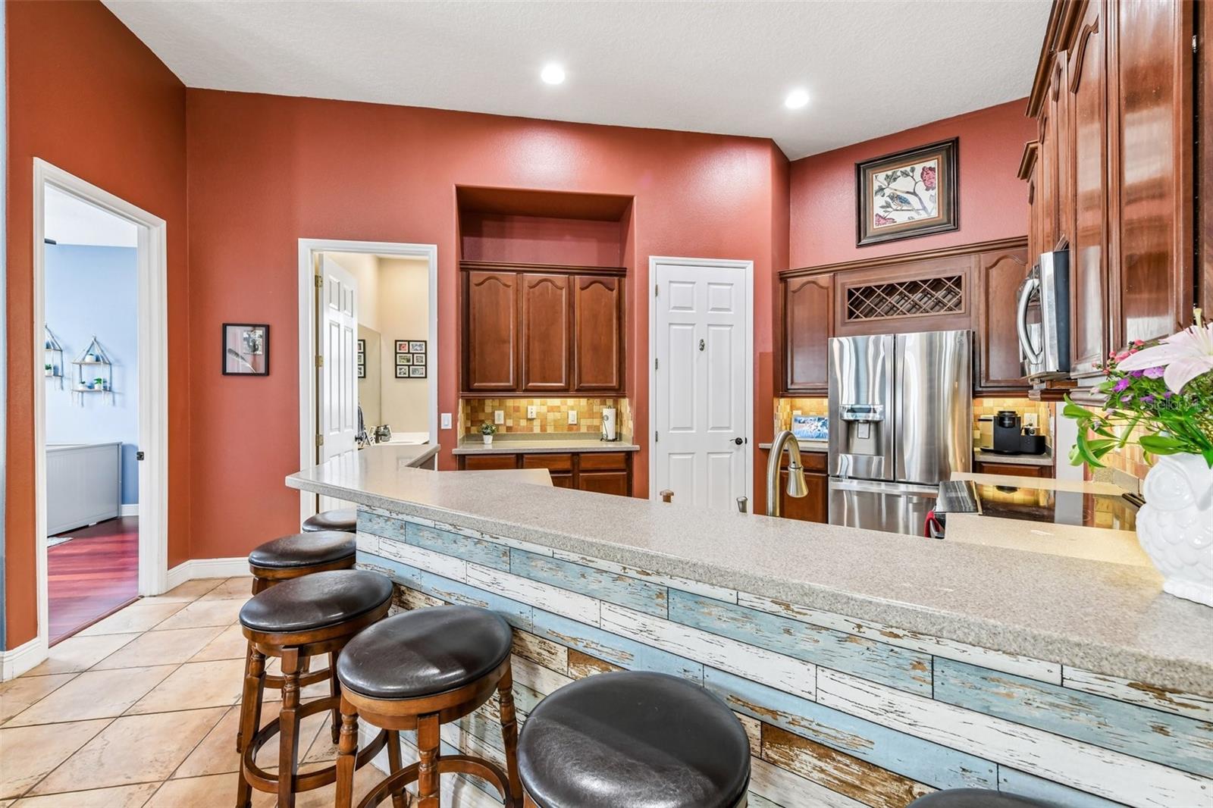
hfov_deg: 100.4
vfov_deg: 77.3
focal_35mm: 15
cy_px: 404
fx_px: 505
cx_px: 606
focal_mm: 15
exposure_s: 1/5
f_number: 8
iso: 400
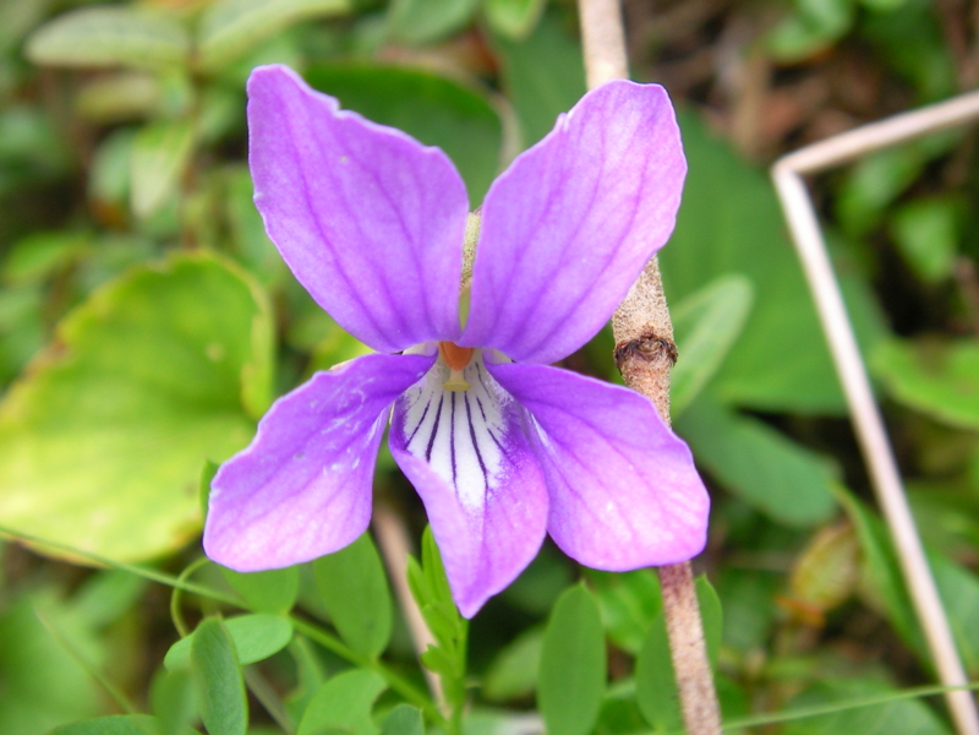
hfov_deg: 45.8
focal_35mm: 41
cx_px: 490
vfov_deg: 35.1
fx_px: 1160
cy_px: 368
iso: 50
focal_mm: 6.3
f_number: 3.5
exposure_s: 1/118
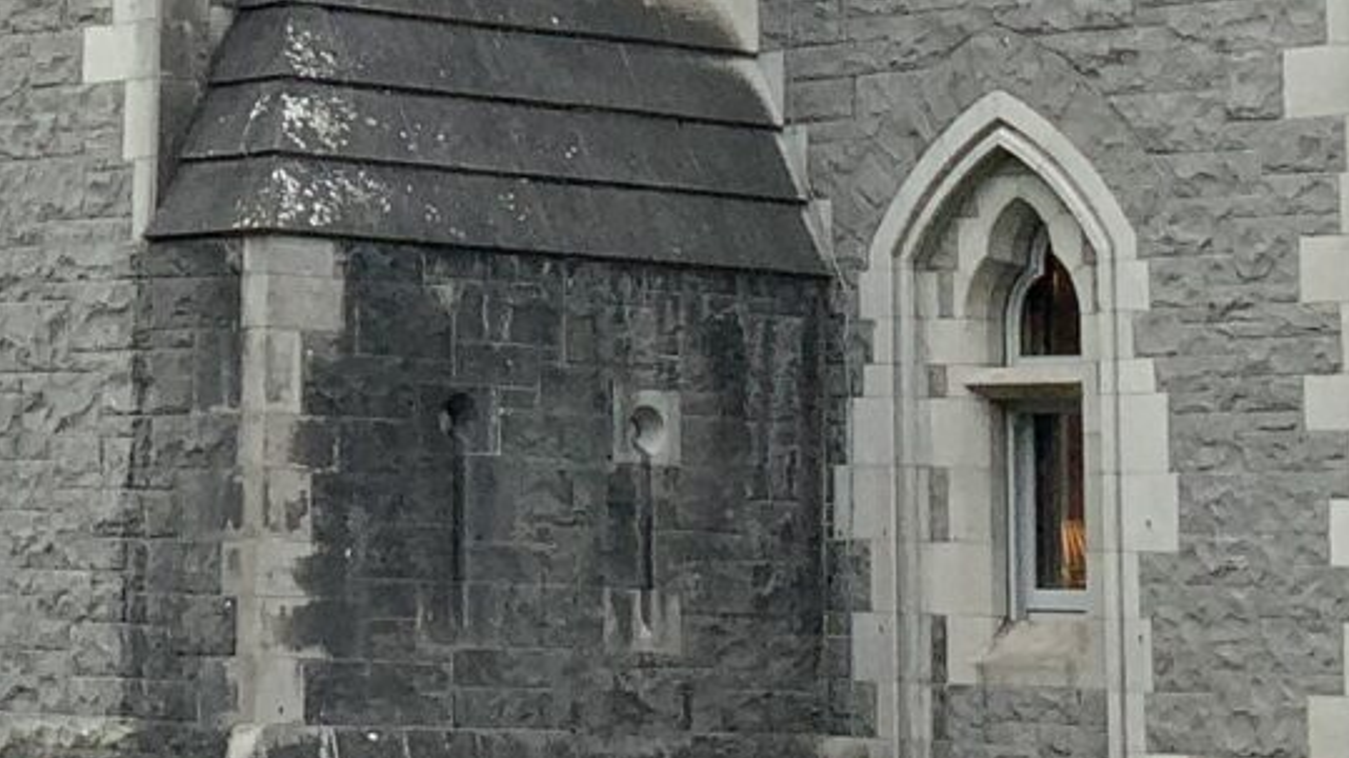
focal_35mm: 150
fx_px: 5365
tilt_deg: +12.3
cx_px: 93
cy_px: -565
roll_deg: -1.9
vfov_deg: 7.8
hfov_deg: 14.2
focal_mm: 3
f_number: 1.8
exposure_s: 1/351
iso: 16
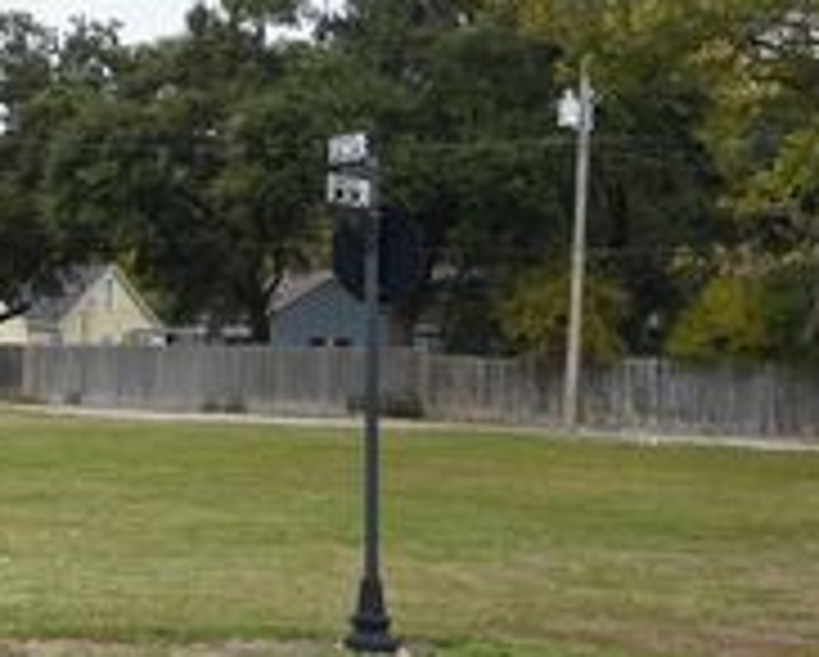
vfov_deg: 17.9
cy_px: 92
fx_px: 2063
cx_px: -54
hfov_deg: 21.4
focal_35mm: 85
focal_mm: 33
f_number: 11
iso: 400
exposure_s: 1/250
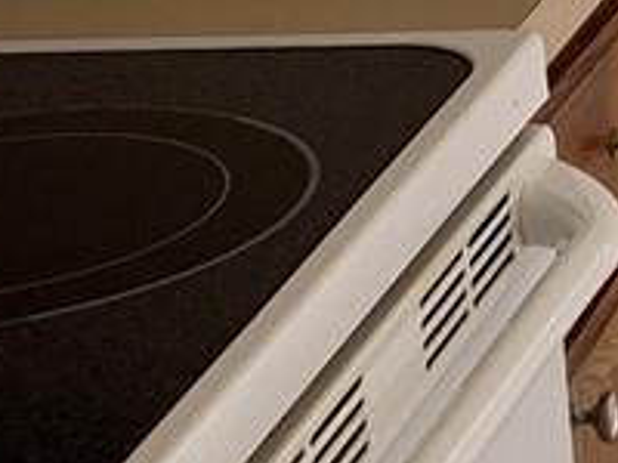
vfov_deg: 6.9
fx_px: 3713
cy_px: -423
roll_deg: +0.8
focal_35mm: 208
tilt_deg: -11.9
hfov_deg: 8.2
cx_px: 1783
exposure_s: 1/136
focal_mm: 4.25
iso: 25
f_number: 1.8
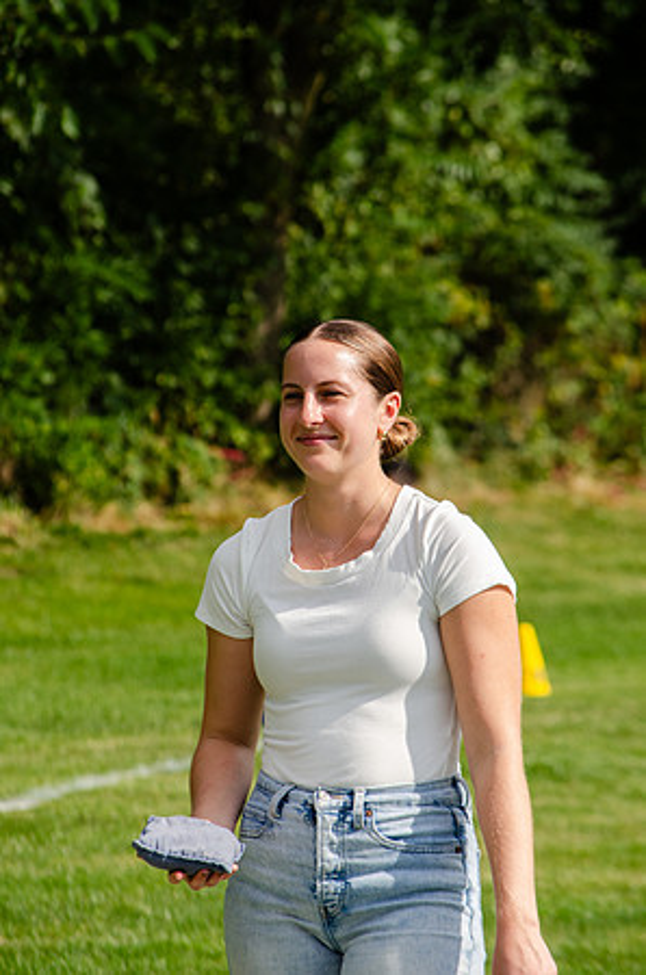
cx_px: 323
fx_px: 6490
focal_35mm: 240
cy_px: 488
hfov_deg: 5.7
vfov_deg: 8.6
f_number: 7.1
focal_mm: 160
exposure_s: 1/800
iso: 200
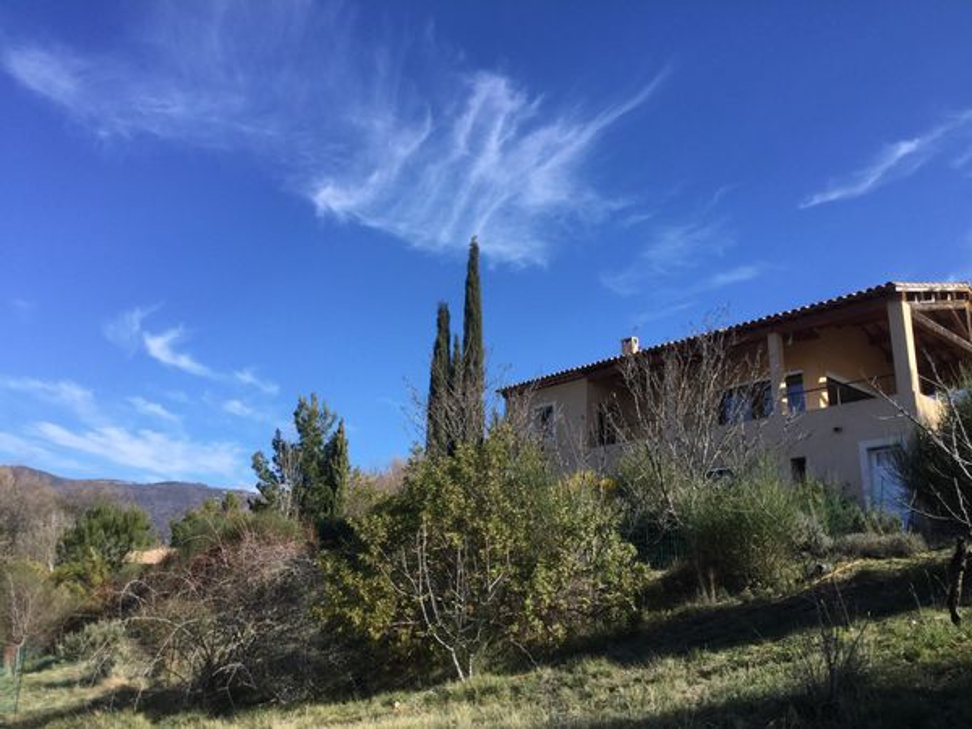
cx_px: 486
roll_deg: -3.0
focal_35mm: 31
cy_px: 364
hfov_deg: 58.4
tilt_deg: +16.9
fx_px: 870
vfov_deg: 45.4
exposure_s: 1/741
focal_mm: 3.3
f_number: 2.4
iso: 25
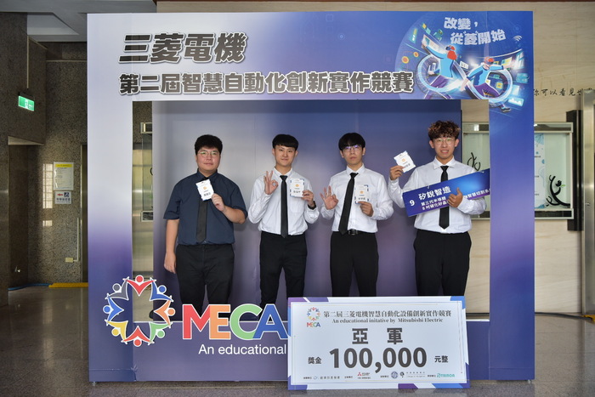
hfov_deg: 58.7
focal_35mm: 32
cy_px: 198
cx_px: 298
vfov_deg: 41.1
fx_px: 529
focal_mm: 32
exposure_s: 1/160
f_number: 5
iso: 400
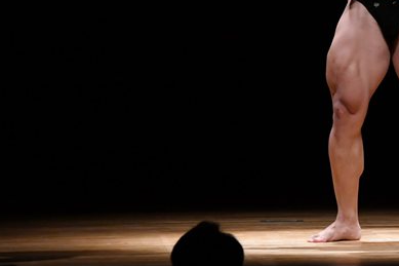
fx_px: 5295
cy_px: 8
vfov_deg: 2.9
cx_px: 389
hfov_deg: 4.3
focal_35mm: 478
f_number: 5.6
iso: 3200
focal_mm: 160
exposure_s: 1/400
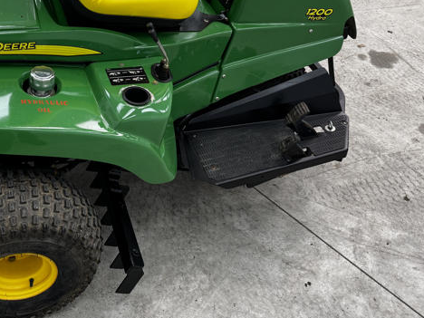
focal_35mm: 41
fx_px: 502
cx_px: 86
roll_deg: -2.0
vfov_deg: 34.7
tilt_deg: -39.2
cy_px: 96
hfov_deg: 43.7
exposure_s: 1/120
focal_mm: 6.76
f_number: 1.78
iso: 100
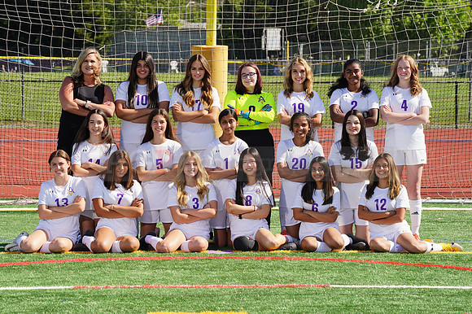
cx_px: 236
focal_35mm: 183
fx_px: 2398
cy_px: 157
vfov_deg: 7.5
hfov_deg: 11.2
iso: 200
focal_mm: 183
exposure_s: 1/250
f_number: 13
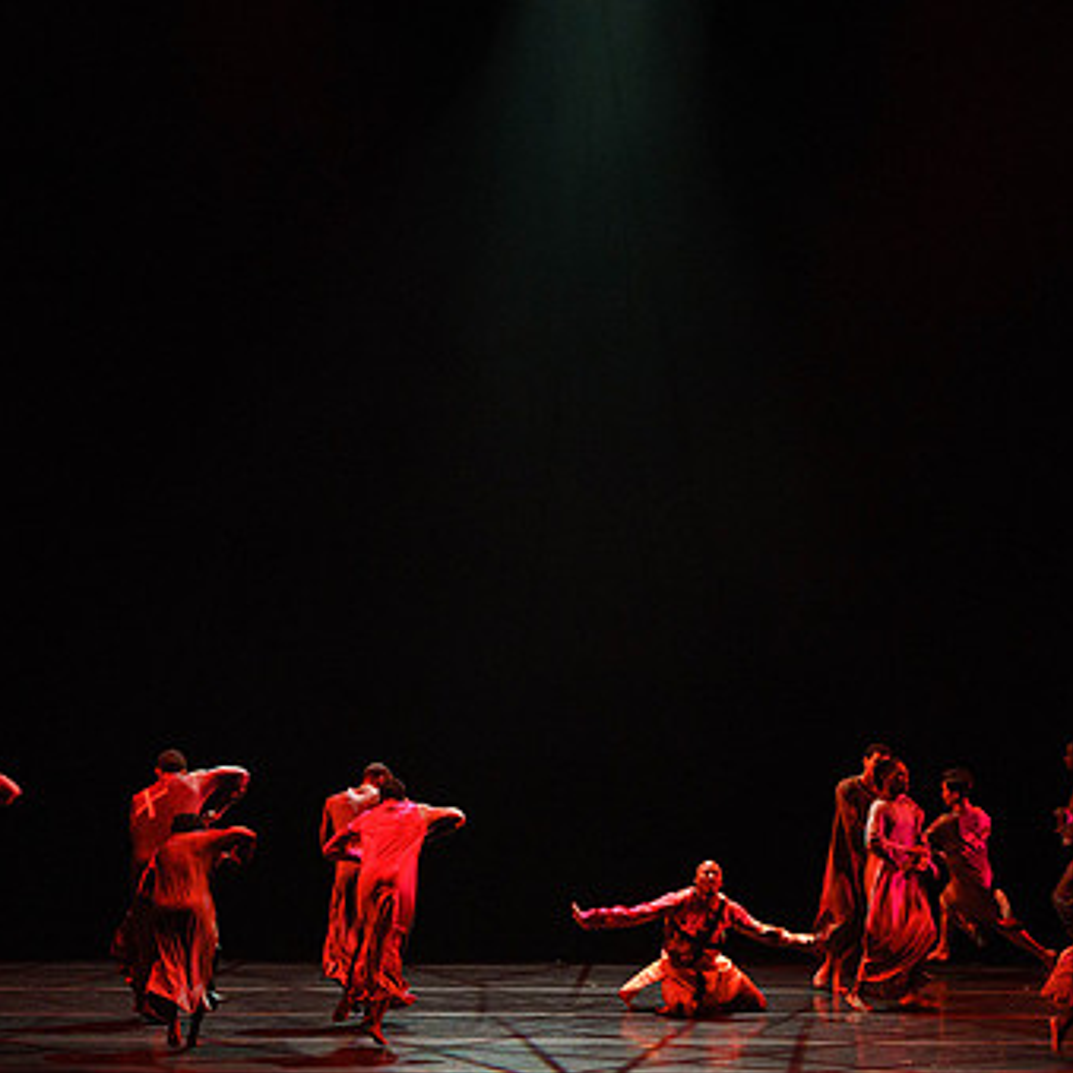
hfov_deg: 11.0
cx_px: 672
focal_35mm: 159
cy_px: 489
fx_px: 5576
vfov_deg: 11.0
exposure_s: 1/250
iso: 6400
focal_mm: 100
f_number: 5.6
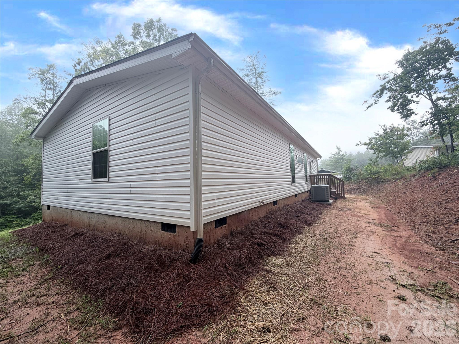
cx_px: 230
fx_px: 186
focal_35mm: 14
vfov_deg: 85.7
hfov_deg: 102.1
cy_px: 172
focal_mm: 2.22
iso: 40
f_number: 2.2
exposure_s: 1/244
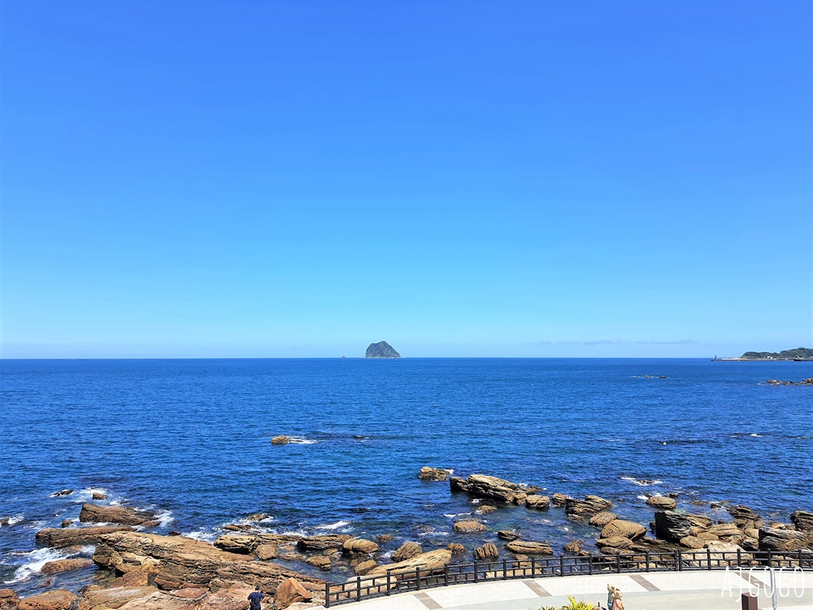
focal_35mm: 26
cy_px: 305
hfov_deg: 67.3
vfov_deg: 53.1
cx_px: 406
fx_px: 611
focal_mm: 4.32
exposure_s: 1/2824
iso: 50
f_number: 1.7
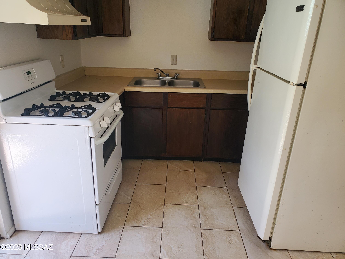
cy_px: 130
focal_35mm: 26
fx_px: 259
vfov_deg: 53.1
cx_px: 172
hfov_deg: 67.3
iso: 125
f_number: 2.4
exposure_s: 1/120
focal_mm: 4.3
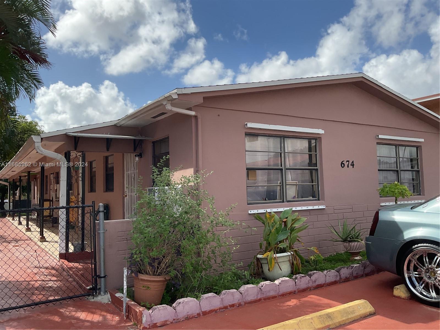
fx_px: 369
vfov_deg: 48.2
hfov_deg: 61.7
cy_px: 165
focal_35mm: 29
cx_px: 220
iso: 16
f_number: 1.8
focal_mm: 3
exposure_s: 1/2141
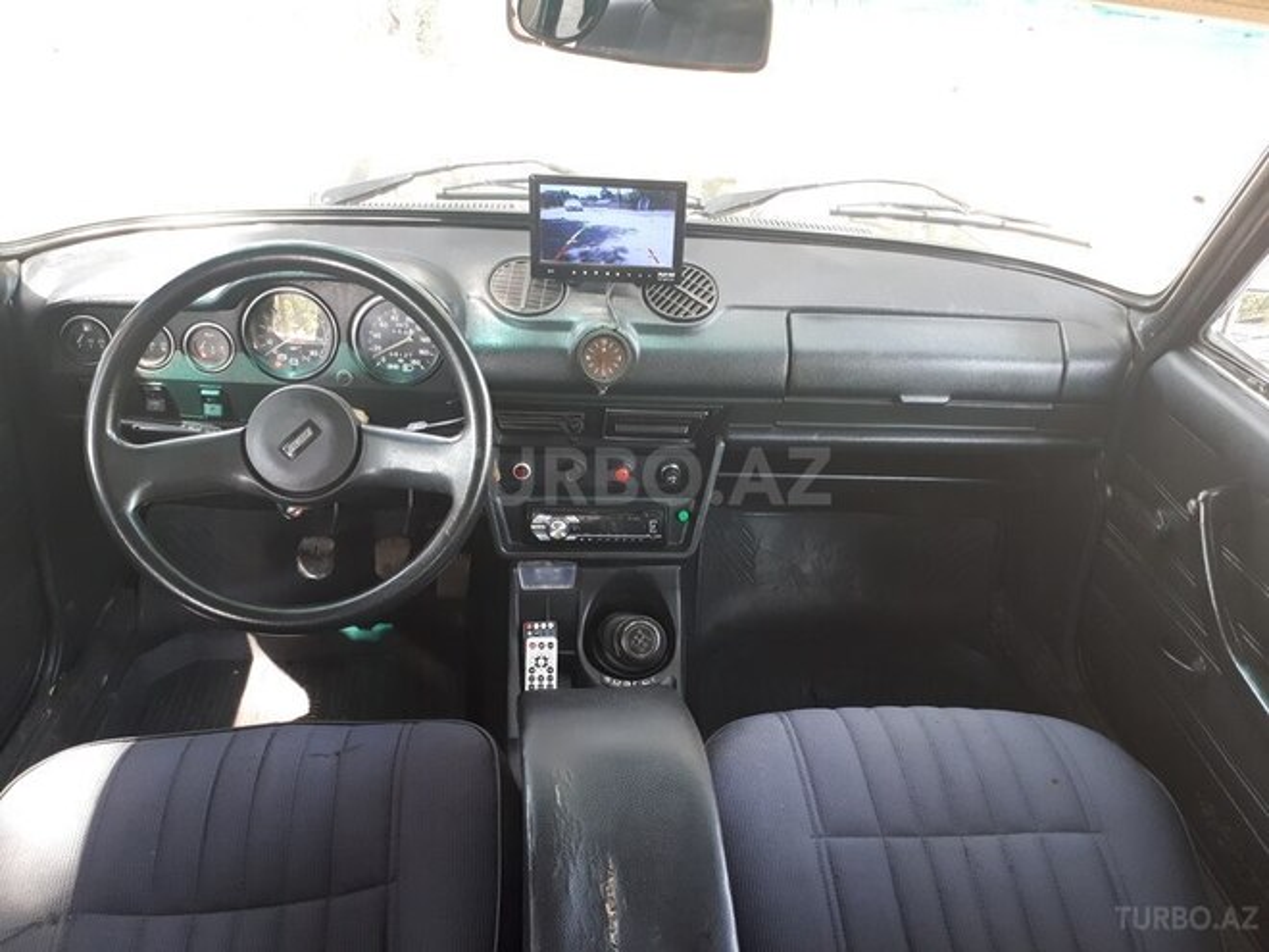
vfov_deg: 51.4
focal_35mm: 27
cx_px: 634
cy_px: 476
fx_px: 990
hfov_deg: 65.3
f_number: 1.9
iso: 160
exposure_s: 1/30
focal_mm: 3.6
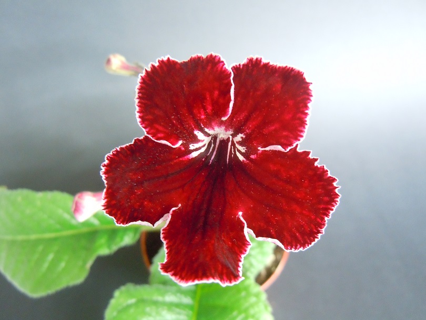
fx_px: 369
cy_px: 160
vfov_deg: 46.8
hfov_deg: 59.9
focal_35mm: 30
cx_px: 213
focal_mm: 5.4
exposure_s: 1/8
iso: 800
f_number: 3.5
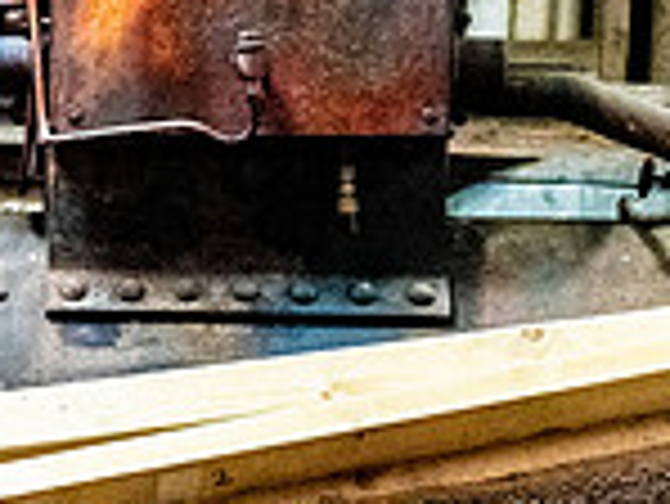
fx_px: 3254
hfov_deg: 10.9
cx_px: -562
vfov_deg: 8.8
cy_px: 227
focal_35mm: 168
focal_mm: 40
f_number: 4
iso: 7200
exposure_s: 1/160
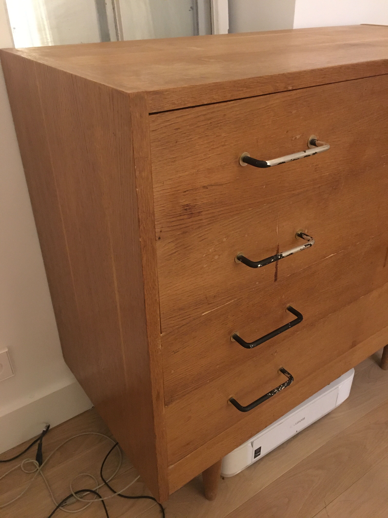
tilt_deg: -31.1
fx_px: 433
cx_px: 194
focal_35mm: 29
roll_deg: +0.1
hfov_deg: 48.2
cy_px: 259
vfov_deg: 61.7
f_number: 2.2
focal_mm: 4.15
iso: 400
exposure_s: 1/17
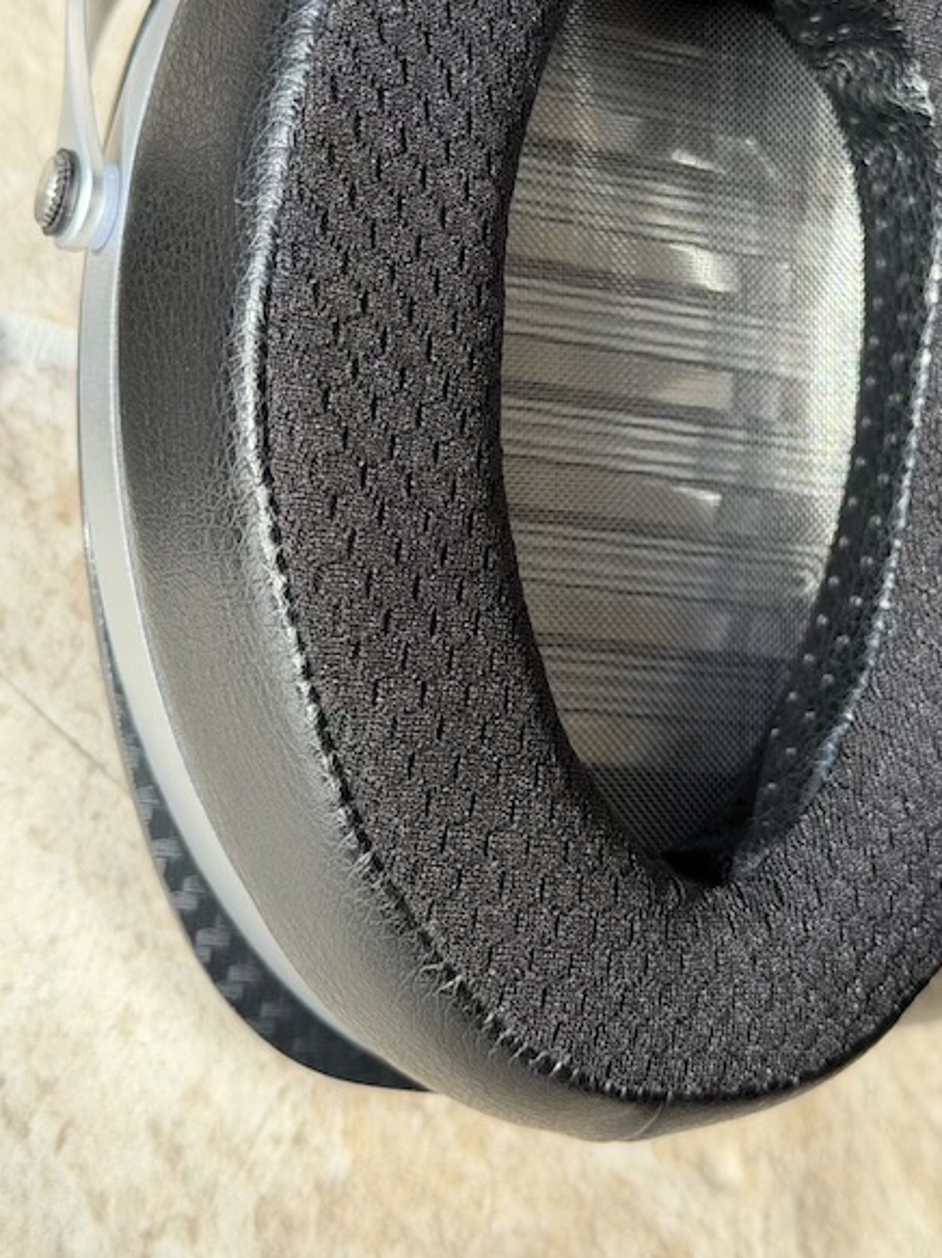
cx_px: 592
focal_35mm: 66
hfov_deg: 22.2
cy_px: 471
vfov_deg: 29.3
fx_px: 2396
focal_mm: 6.76
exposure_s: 1/422
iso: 64
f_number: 1.78
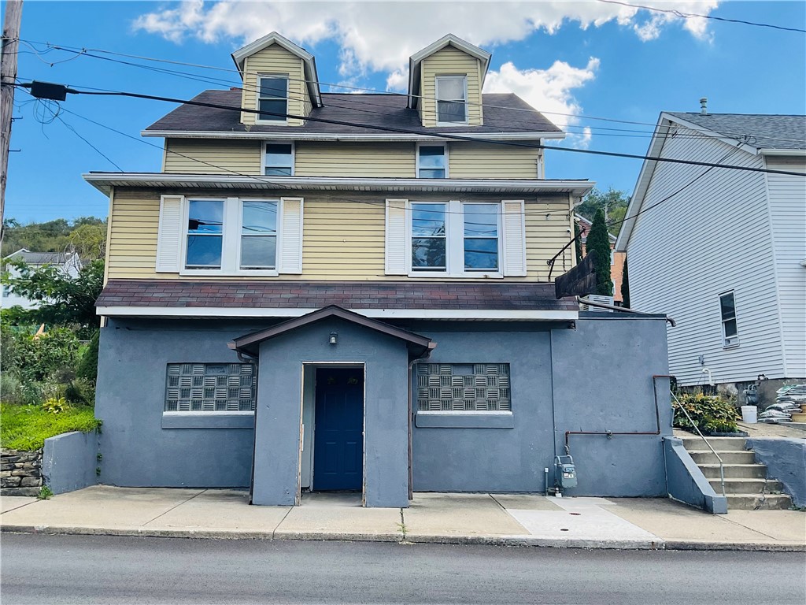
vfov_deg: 48.2
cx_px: 403
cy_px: 302
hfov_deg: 61.7
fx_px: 675
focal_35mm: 29
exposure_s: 1/666
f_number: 1.8
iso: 16
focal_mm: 3
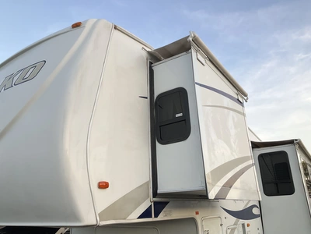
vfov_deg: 48.2
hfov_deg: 61.7
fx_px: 261
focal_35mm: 29
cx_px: 156
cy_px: 117
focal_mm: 3
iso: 20
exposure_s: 1/245
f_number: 1.8
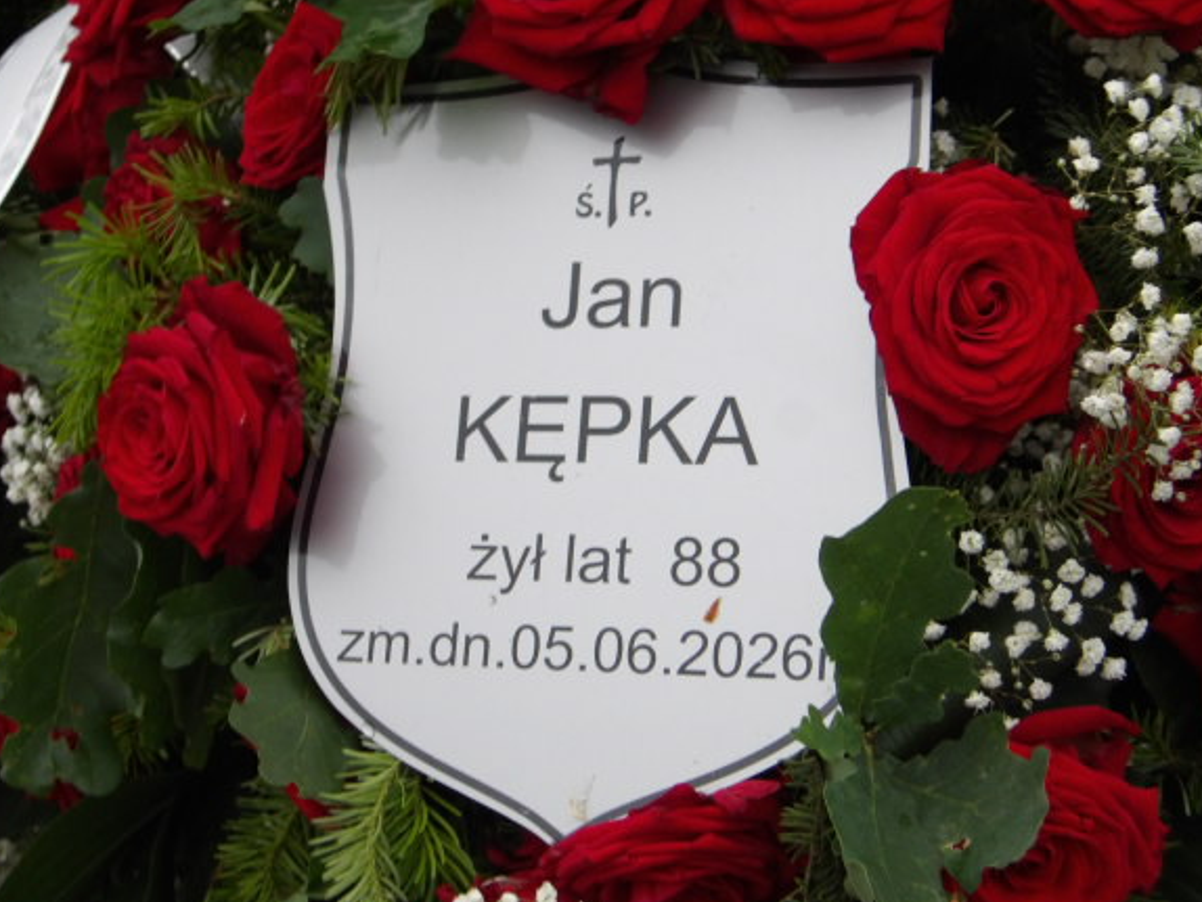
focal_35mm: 78
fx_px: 2710
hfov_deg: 25.0
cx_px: 576
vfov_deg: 18.9
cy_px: 414
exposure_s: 1/60
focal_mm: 12.5
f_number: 17.2
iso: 427
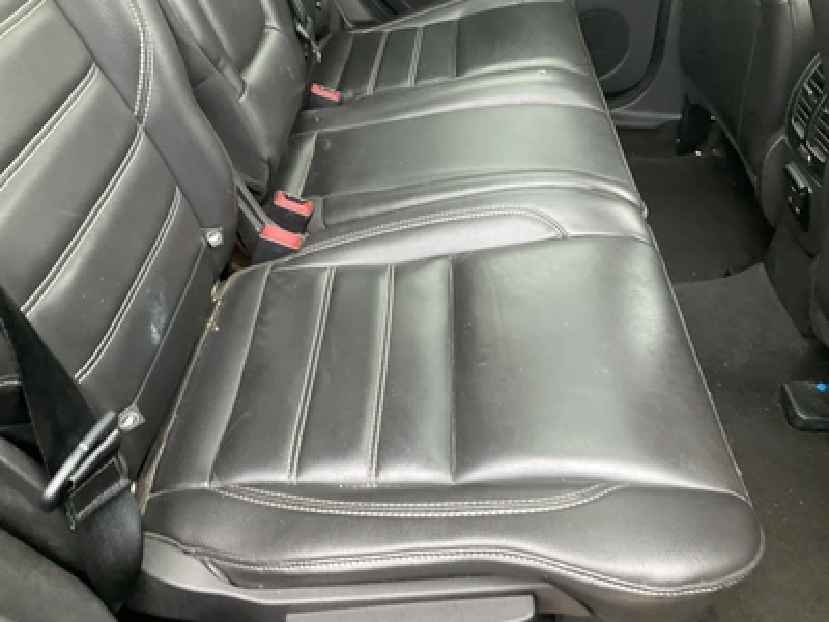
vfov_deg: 48.2
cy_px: 311
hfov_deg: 61.7
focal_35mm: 29
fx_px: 695
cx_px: 414
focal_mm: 3
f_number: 1.8
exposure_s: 1/60
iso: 125
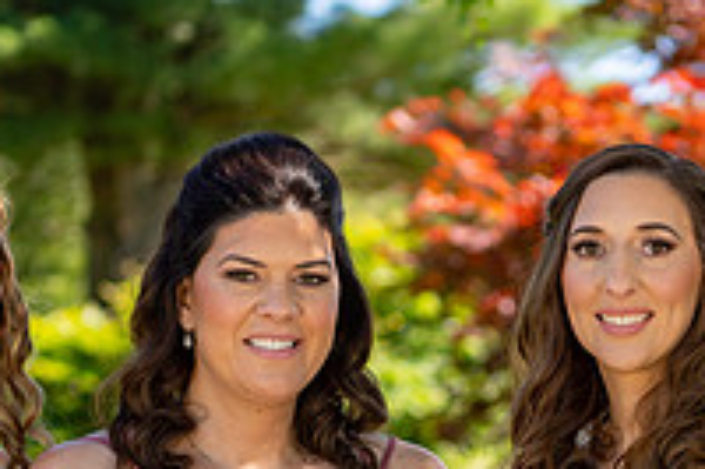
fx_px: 3972
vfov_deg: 6.7
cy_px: 476
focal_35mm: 203
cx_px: 557
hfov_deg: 10.1
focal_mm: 70
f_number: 3.2
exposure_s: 1/800
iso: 100
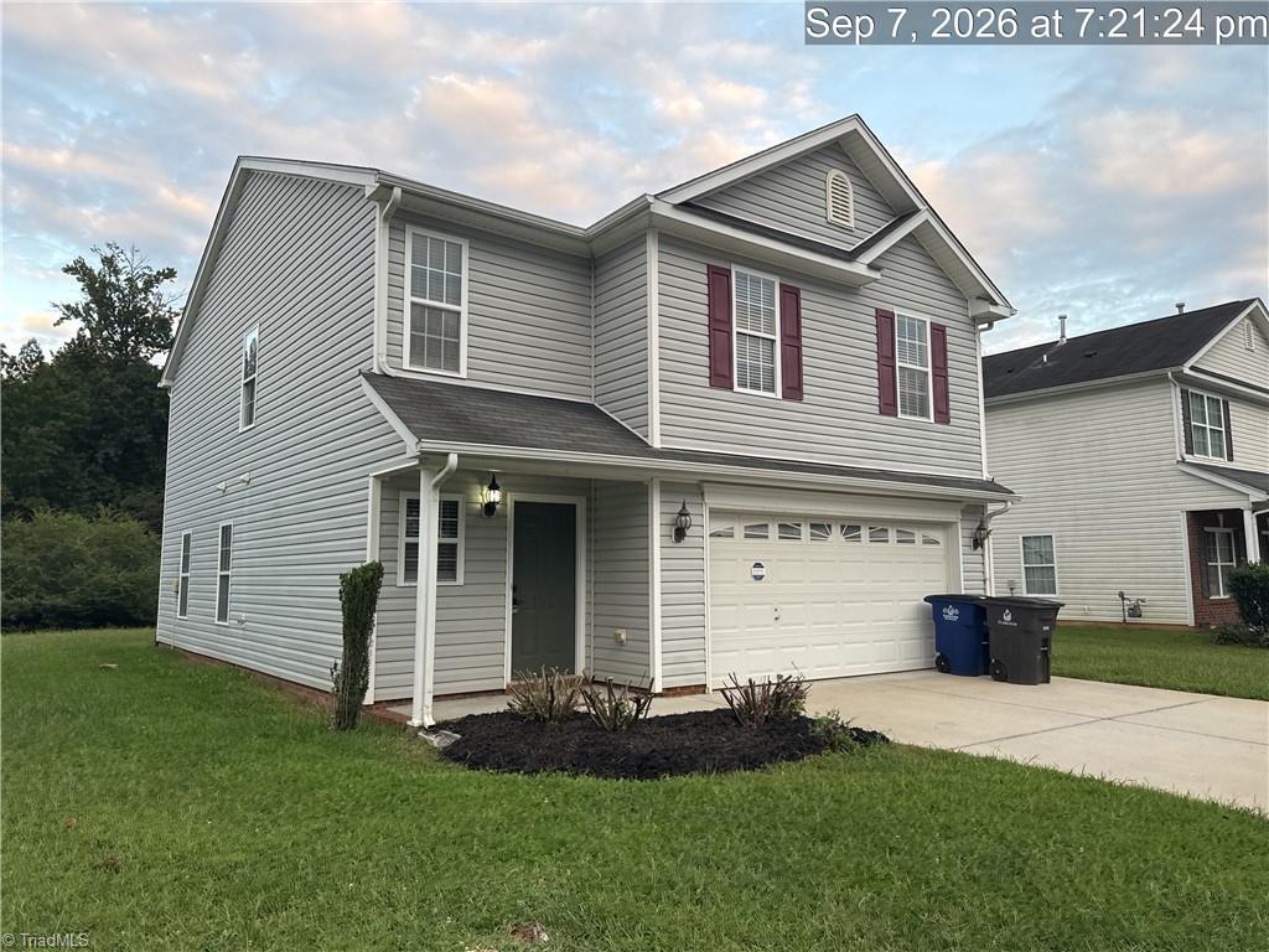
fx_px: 880
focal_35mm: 24
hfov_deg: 71.6
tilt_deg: +5.9
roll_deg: +2.3
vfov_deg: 56.8
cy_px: 476
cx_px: 634
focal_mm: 6.76
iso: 64
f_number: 1.78
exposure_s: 1/277
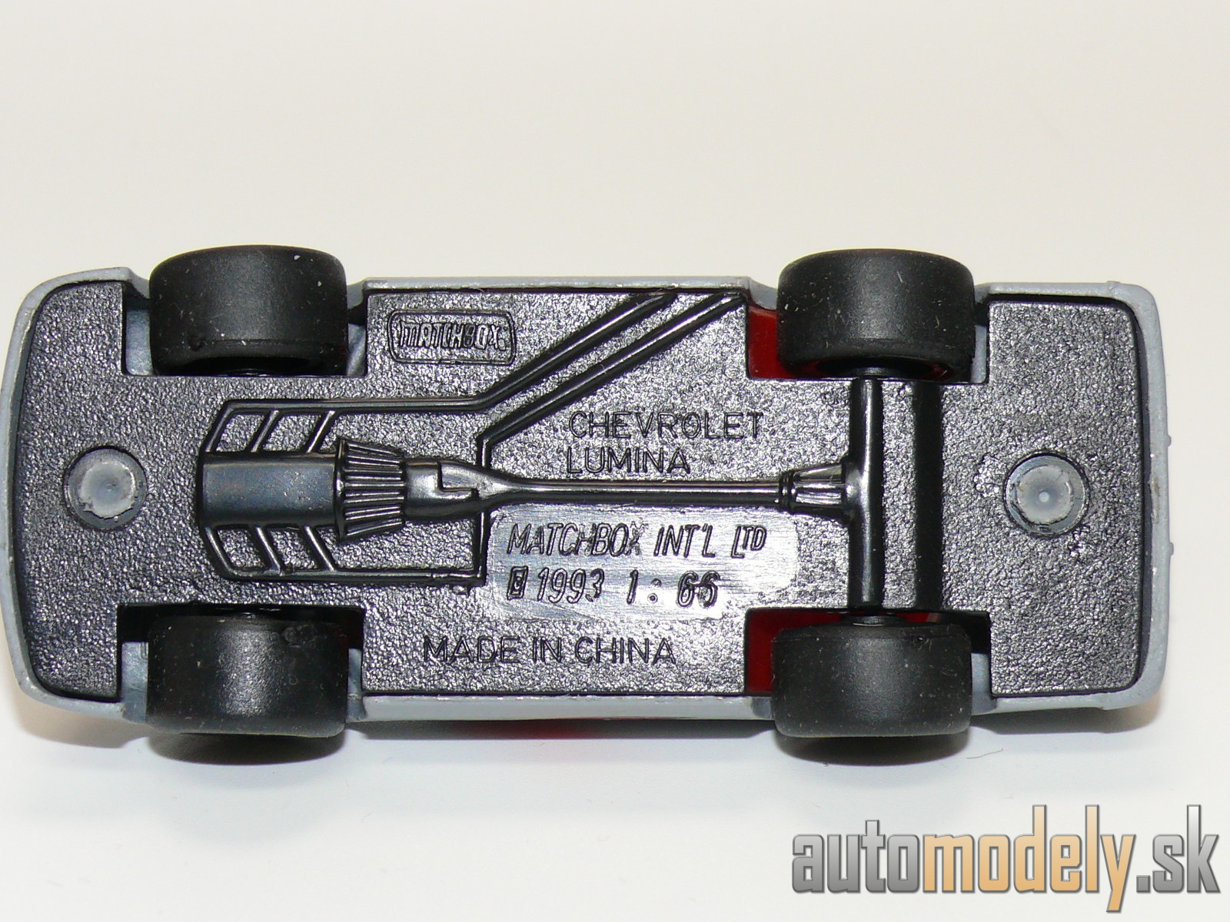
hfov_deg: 17.6
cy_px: 461
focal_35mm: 112
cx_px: 615
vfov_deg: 13.2
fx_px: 3980
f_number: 4
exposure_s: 1/30
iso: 100
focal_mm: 14.1
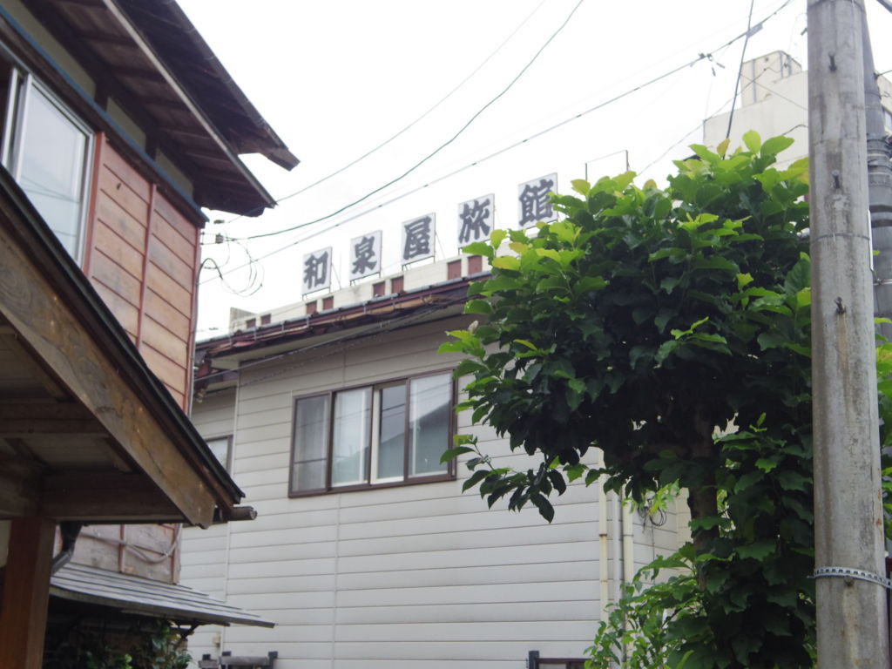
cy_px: 334
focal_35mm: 47
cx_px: 446
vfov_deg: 30.9
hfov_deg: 40.4
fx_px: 1211
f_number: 3.2
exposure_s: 1/640
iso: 250
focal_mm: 8.5
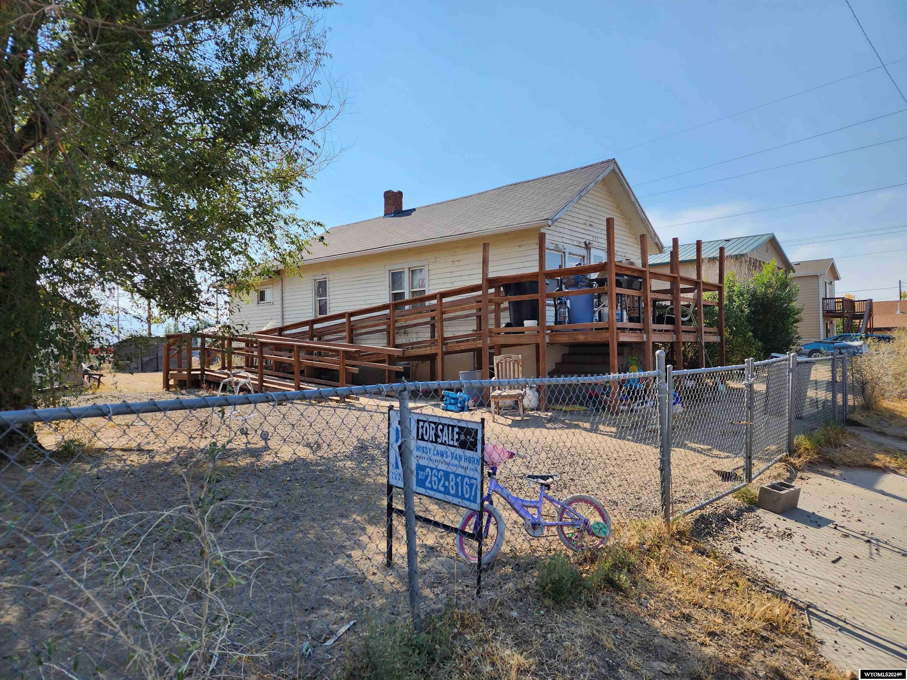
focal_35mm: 23
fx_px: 603
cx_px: 454
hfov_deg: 73.9
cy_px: 340
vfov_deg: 58.9
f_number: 1.8
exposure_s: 1/1096
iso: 12
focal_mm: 6.4
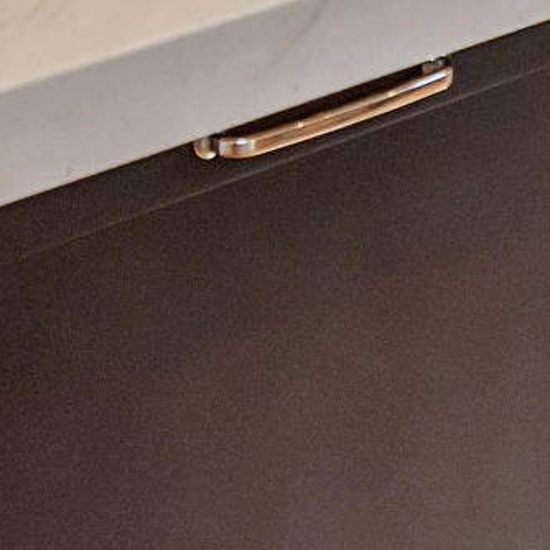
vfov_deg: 10.6
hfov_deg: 13.8
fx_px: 2262
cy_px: -1003
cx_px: 390
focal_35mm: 126
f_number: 6.3
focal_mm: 11
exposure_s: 1/80
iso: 500
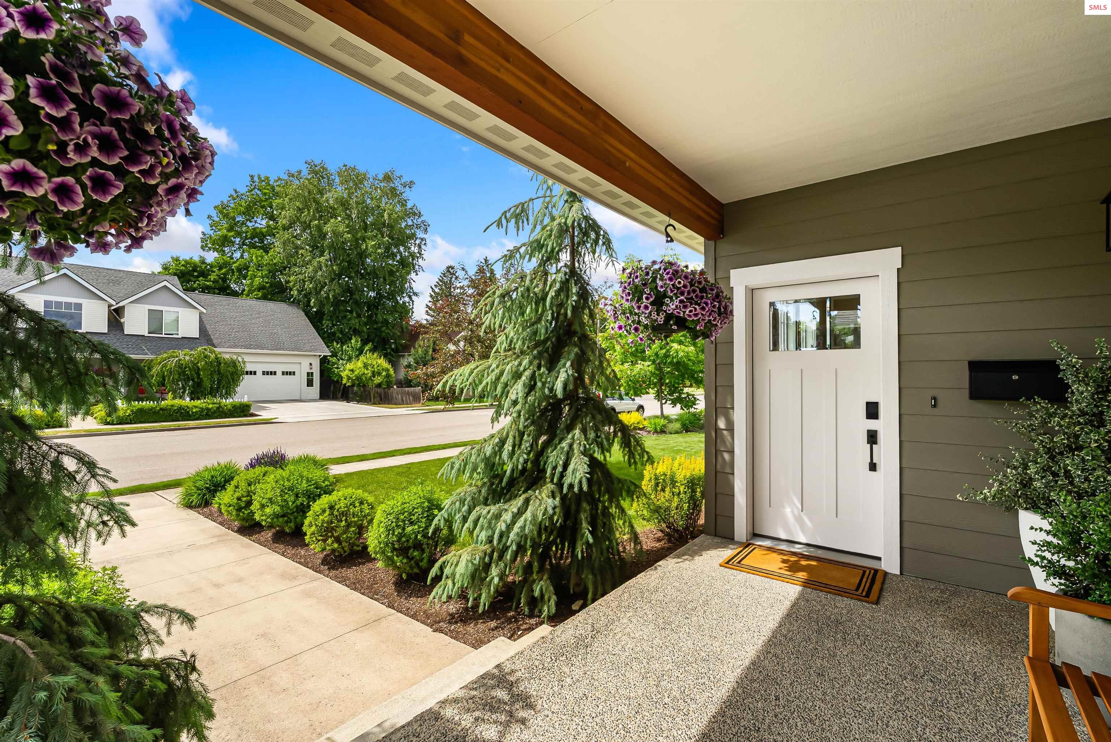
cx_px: 556
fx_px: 494
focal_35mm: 16
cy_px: 371
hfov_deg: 96.7
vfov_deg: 73.8
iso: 400
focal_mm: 16
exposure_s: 1/20
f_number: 8
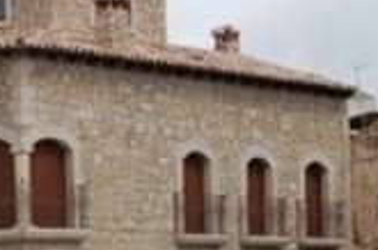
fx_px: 1843
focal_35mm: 176
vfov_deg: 7.7
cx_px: -69
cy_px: 280
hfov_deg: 11.5
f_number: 9
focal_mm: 28
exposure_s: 1/320
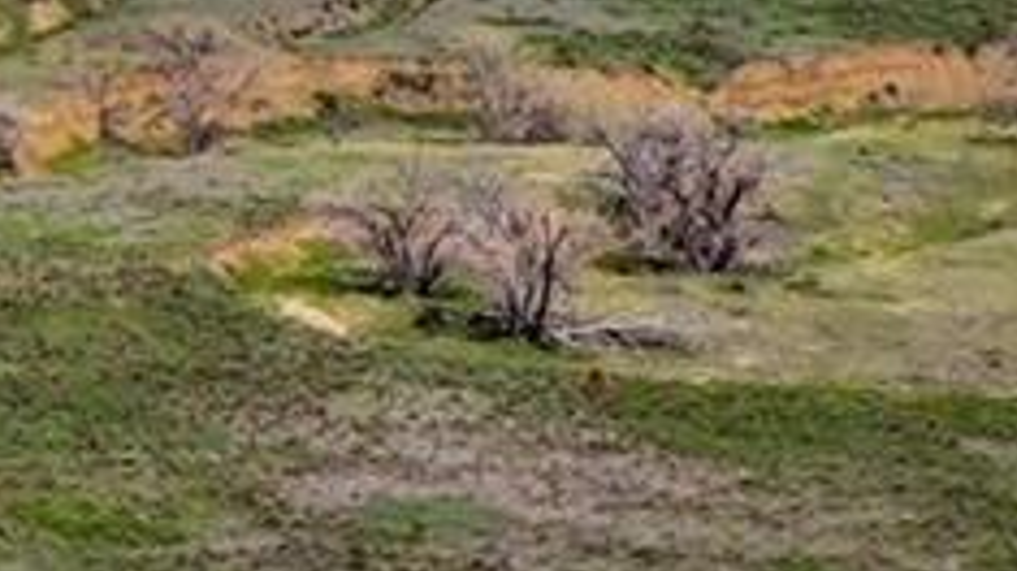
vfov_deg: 6.0
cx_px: -2328
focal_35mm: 202
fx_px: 5445
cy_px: 87
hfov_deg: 8.4
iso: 100
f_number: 6.3
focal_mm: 10.26
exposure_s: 1/500
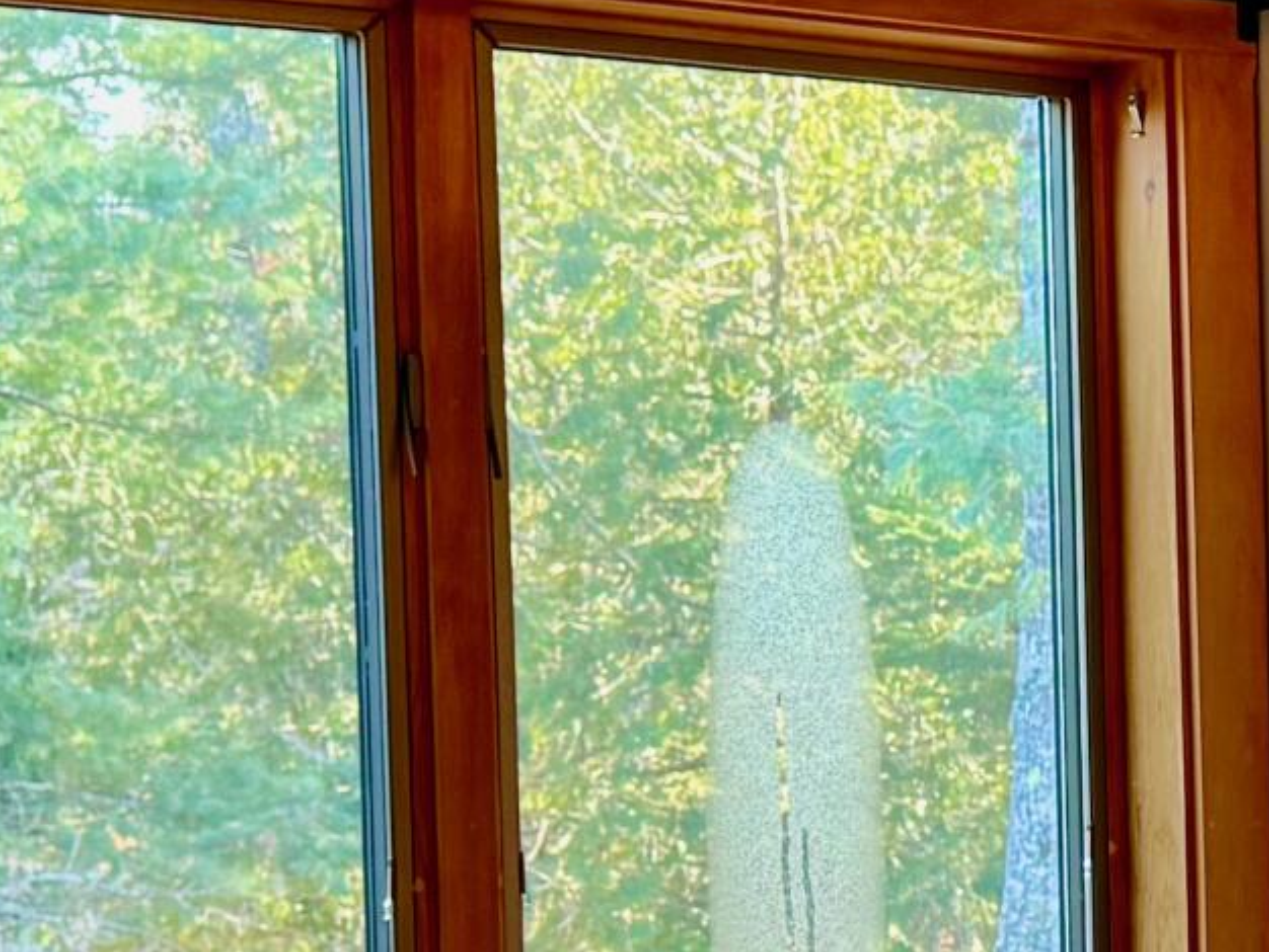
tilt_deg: -1.7
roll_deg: +0.4
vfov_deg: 12.8
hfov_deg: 15.6
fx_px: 4217
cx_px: 1954
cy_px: 770
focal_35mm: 115
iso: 125
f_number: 1.78
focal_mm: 6.76
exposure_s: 1/60
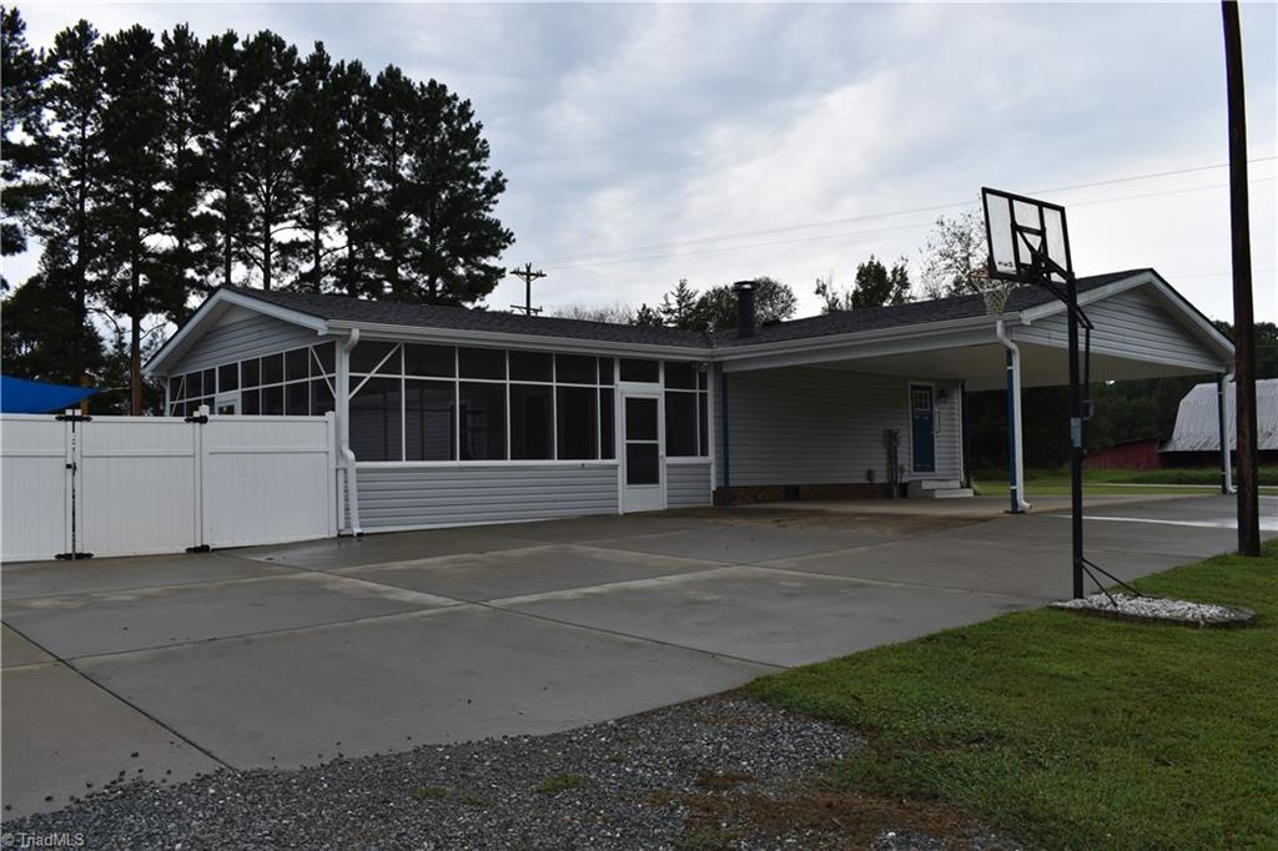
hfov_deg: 61.9
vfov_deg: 43.6
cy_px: 426
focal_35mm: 30
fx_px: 1065
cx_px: 639
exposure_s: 1/200
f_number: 9
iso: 100
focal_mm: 20
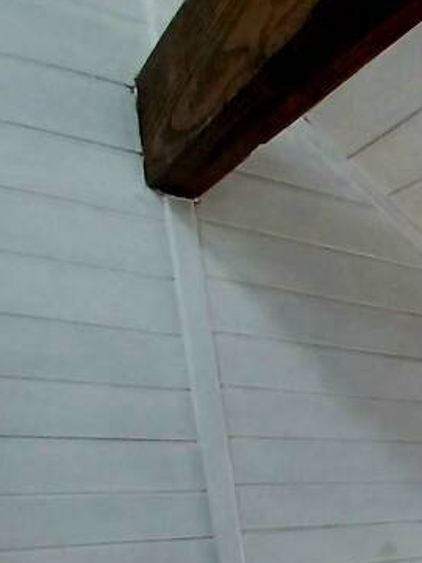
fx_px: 634
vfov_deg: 36.7
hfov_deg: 27.6
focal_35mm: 39
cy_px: 676
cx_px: 605
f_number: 2.2
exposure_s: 1/60.2
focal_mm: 1.42
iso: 160
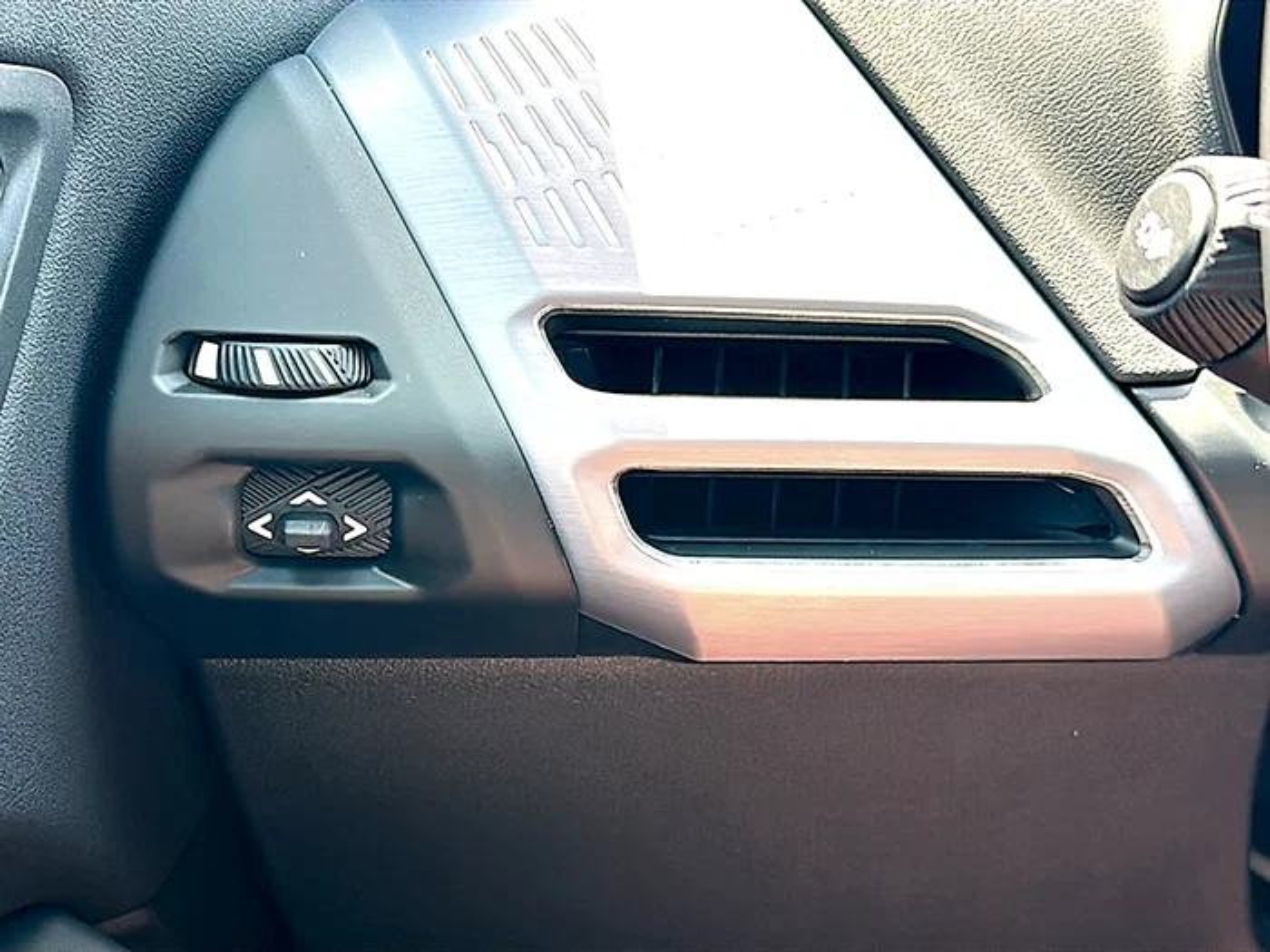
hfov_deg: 46.8
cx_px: 635
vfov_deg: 36.0
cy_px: 476
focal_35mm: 40
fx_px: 1468
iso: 80
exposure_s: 1/342
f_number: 1.78
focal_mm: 6.86
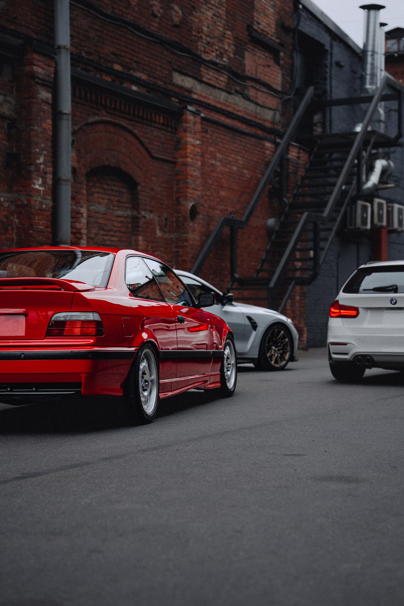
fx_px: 1178
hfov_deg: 19.5
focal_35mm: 70
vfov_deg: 28.8
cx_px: 202
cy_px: 303
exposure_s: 1/800
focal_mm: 70
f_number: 2.8
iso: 200
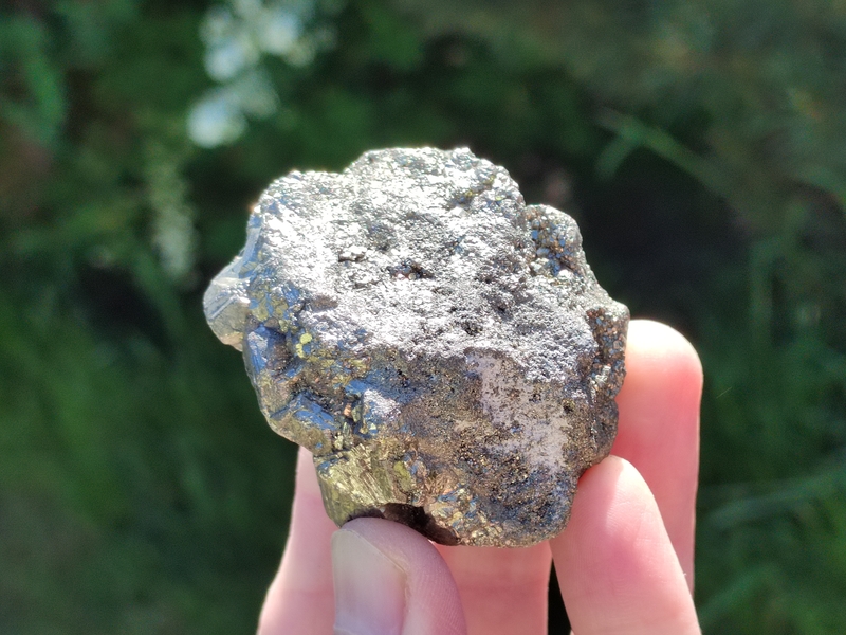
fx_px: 1857
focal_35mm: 76
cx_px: 423
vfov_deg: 19.4
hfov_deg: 25.7
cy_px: 318
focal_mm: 5.52
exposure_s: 1/241
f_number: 1.9
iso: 100
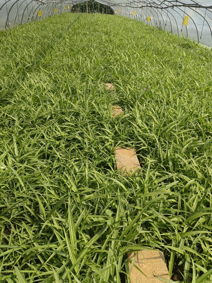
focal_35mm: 29
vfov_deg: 61.6
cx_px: 117
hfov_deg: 48.1
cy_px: 133
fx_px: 237
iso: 100
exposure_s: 1/209
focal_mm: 5.59
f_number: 1.88
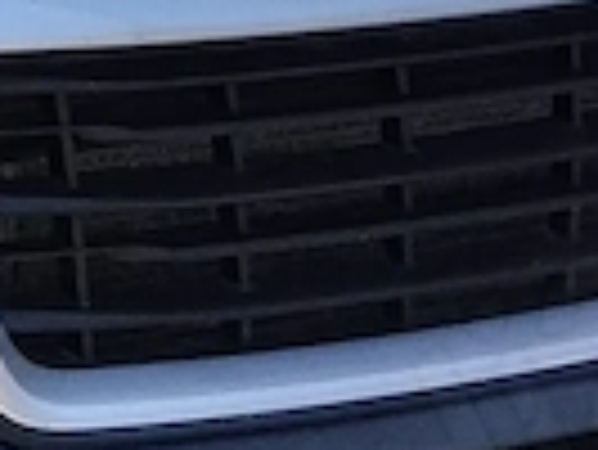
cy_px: -675
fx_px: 3769
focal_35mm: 218
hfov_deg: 8.1
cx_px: -1030
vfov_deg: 6.5
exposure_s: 1/1442
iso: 50
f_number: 1.8
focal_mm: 4.22
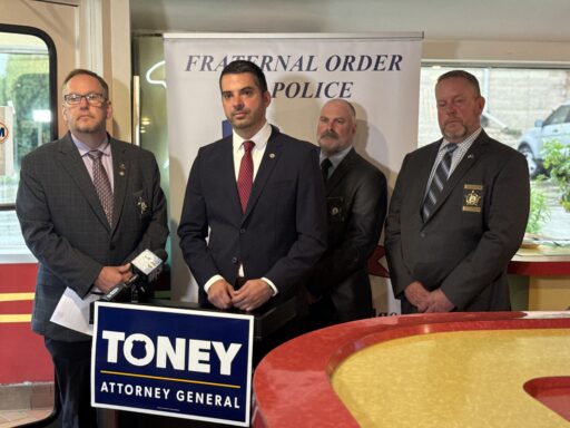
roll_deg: +0.0
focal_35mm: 48
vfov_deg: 30.3
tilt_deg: -6.3
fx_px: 790
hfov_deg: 39.7
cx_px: 285
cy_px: 214
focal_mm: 6.76
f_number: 1.78
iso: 320
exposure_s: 1/40
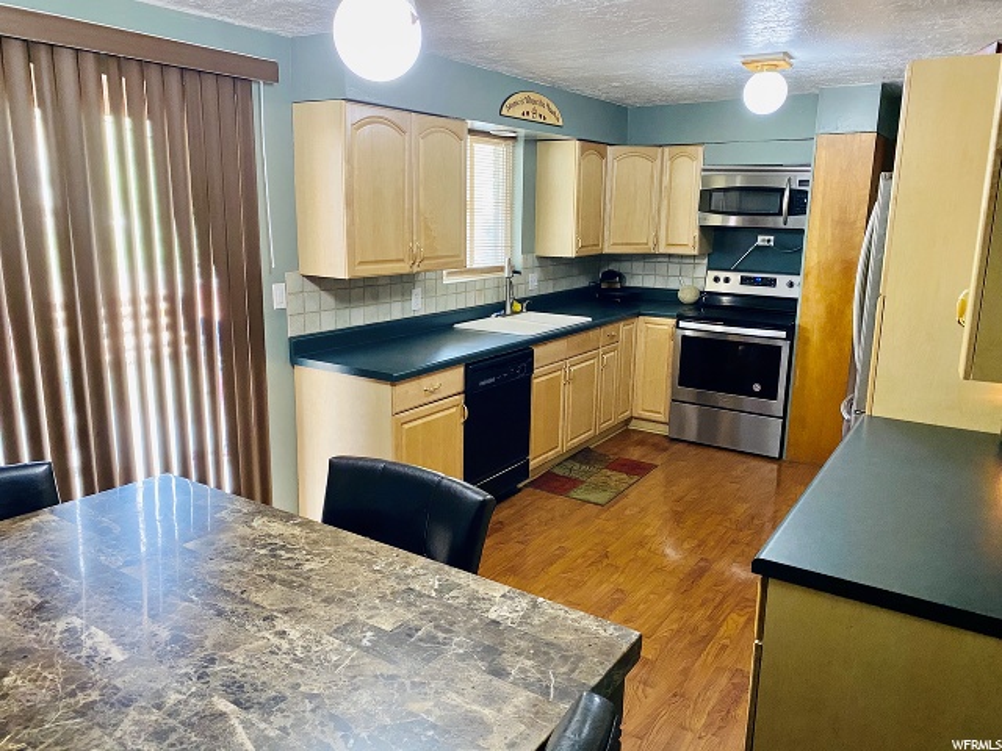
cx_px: 501
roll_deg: -1.0
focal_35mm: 26
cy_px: 376
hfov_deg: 67.3
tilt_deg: -12.0
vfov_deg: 53.1
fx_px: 753
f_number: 1.8
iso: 400
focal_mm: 4.25
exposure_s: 1/60
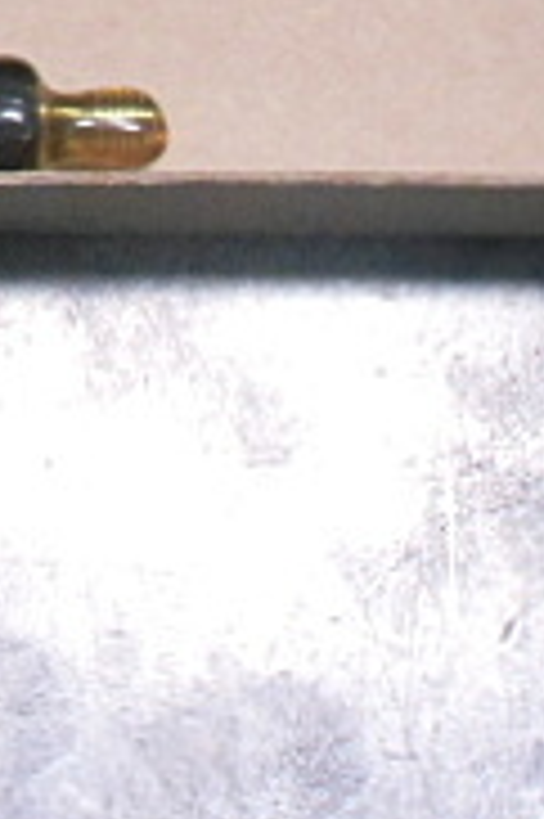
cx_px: -364
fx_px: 3156
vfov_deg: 14.4
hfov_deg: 9.5
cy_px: -86
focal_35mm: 139
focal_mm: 6.67
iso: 400
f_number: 3.9
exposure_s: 1/50
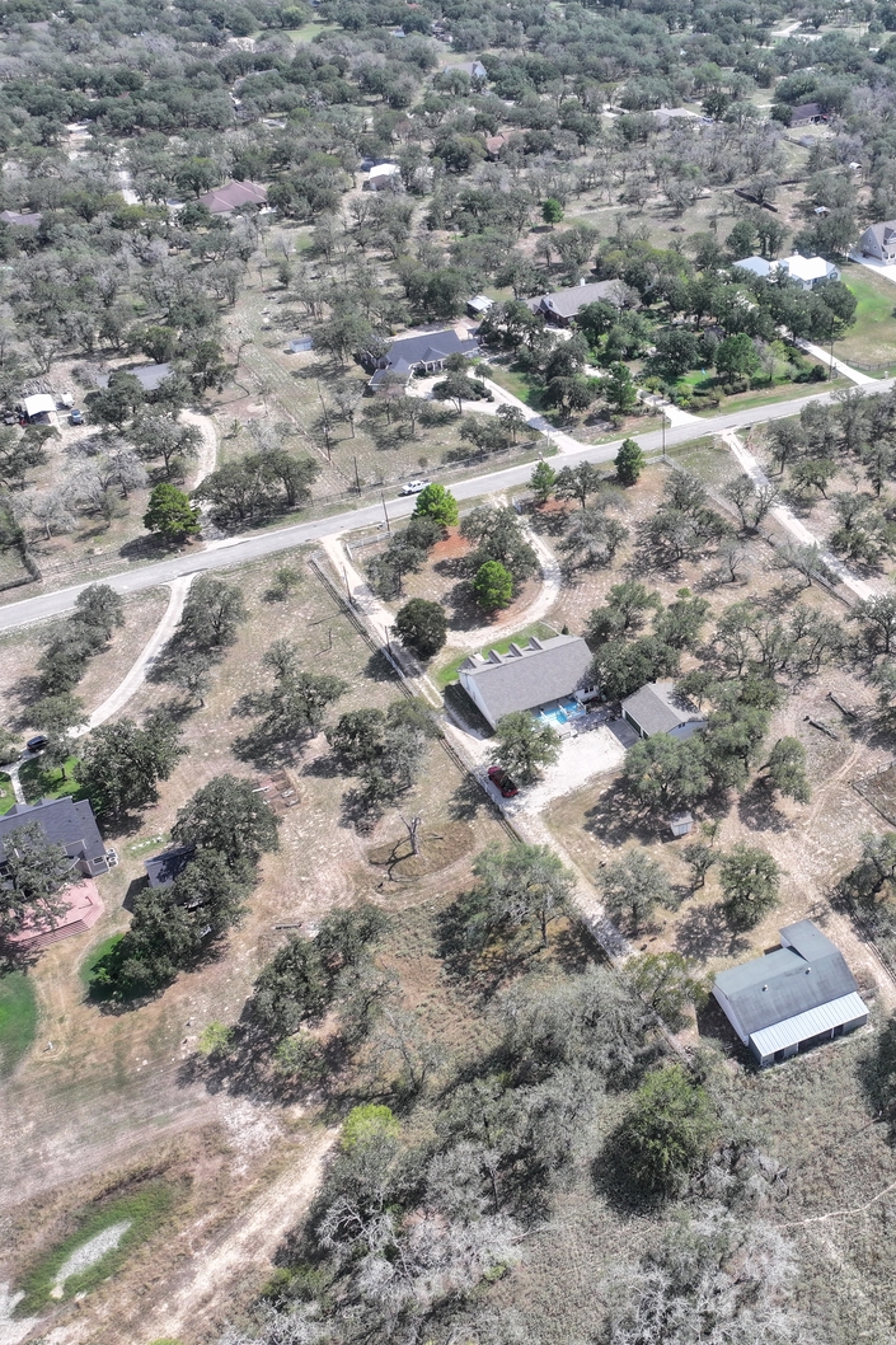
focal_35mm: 34
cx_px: 700
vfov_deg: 55.8
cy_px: 672
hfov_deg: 37.6
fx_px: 1270
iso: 100
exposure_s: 1/800
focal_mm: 12.29
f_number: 2.8
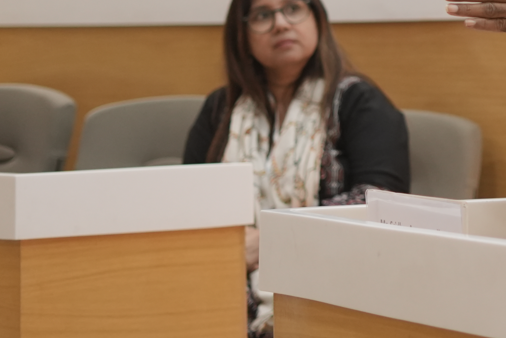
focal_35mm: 177
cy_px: -128
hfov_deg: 11.1
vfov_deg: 7.6
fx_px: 2488
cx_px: 779
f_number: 2.2
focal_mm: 50
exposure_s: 1/200
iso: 1250
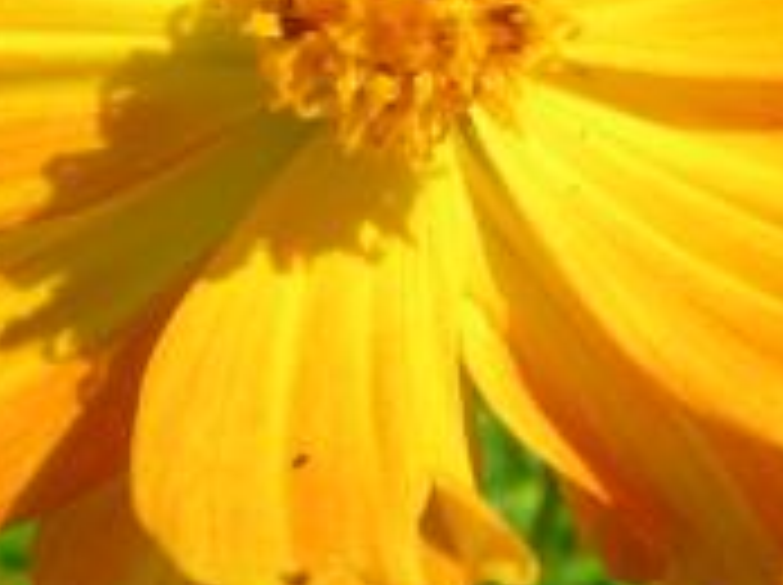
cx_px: 400
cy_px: 220
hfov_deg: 15.3
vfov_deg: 11.5
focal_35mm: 129
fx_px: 2914
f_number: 6.3
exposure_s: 1/228
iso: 50
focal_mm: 8.9
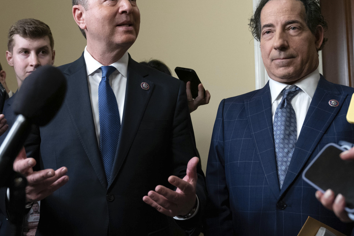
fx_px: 492
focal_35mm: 50
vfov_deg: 27.0
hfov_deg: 39.5
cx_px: 150
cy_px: 99
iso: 3200
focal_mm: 36
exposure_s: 1/320
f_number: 4
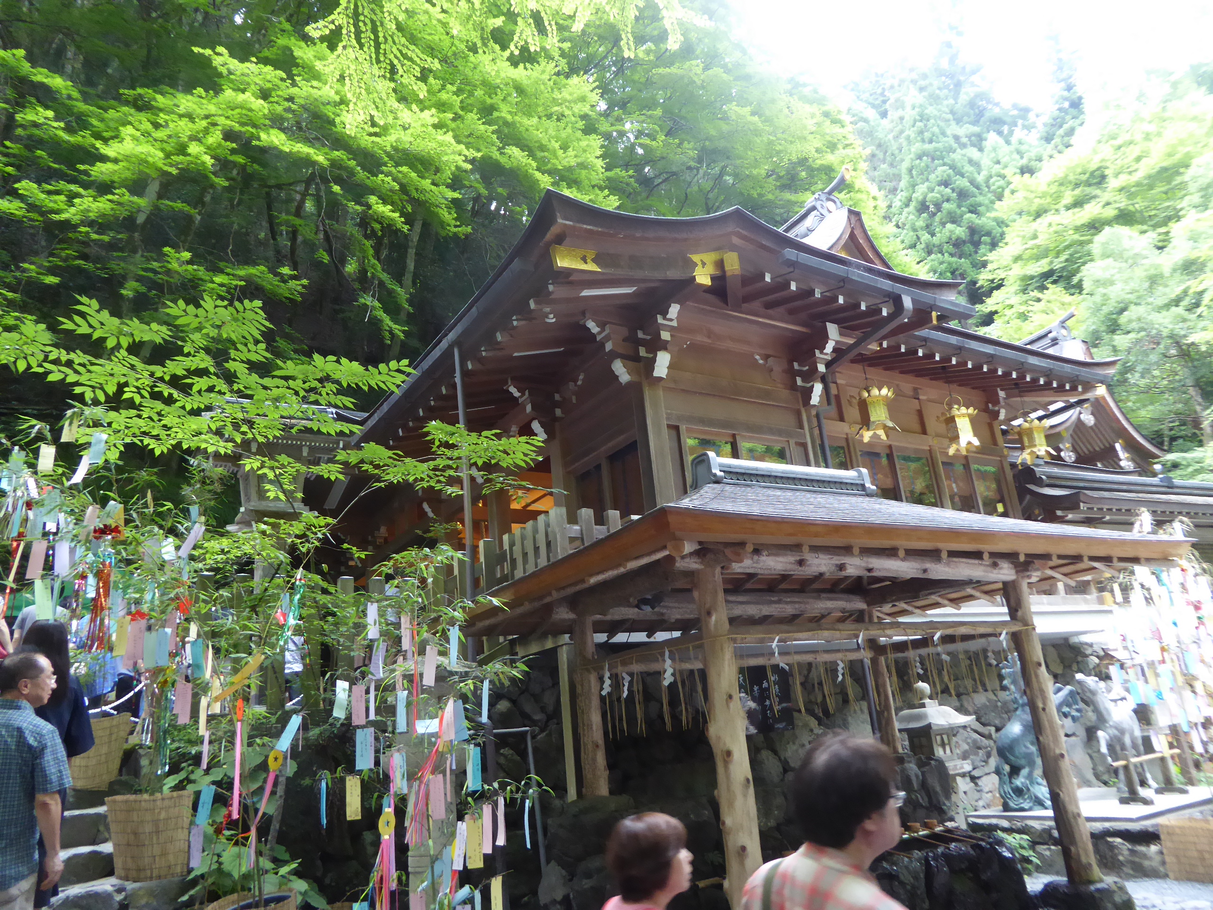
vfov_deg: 54.9
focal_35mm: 25
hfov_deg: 69.4
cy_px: 455
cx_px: 606
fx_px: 876
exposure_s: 1/60
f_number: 3.3
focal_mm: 4.3
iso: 400
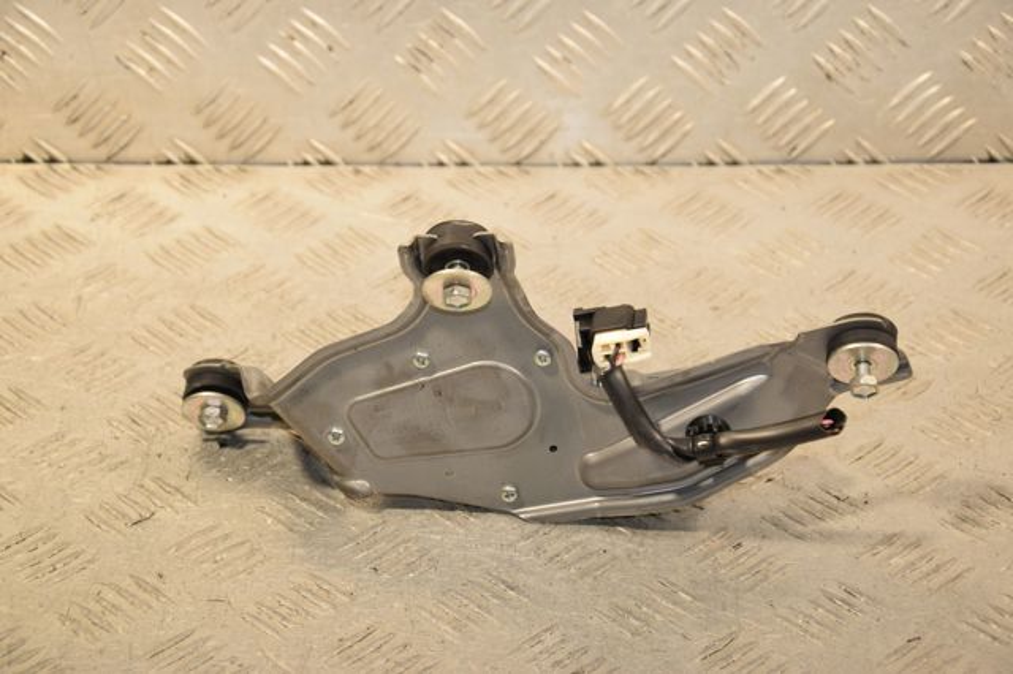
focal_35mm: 99
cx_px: 506
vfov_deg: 13.8
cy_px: 337
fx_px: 2784
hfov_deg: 20.6
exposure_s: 1/200
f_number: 6.3
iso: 800
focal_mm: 66
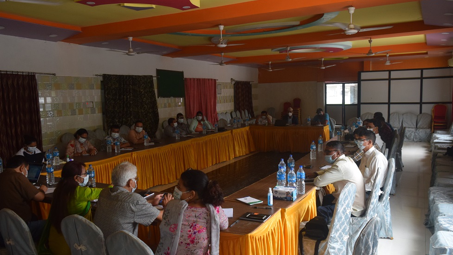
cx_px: 224
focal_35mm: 29
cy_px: 131
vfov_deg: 40.2
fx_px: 348
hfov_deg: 66.1
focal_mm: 18
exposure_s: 1/125
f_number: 5.6
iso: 800
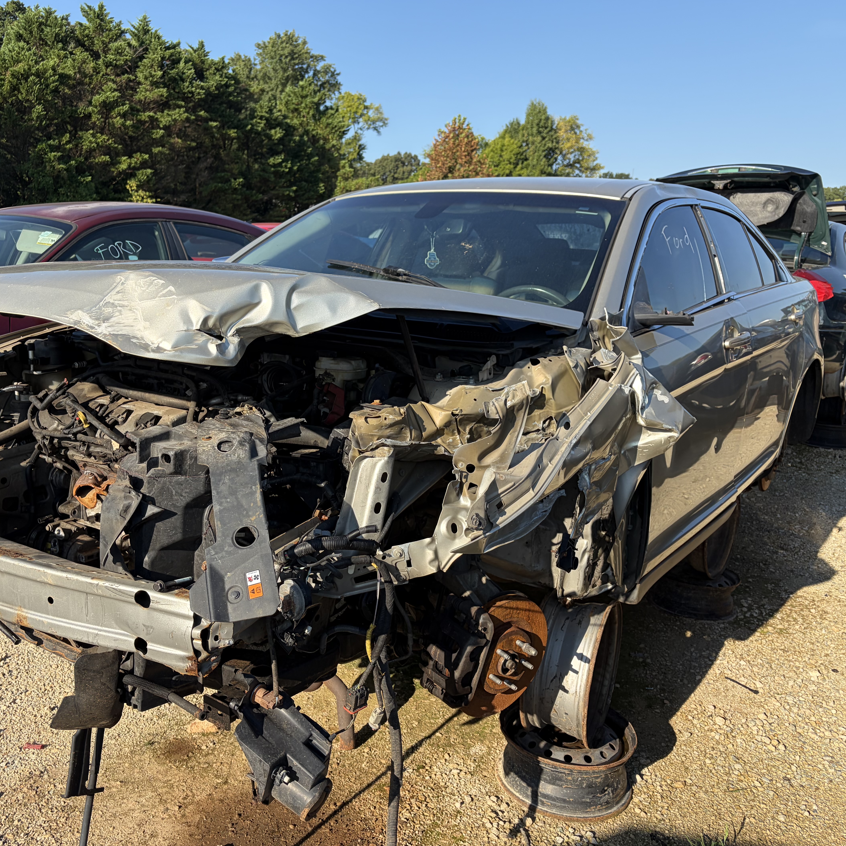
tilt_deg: -8.9
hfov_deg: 52.4
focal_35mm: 31
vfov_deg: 52.5
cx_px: 367
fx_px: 857
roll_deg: +0.1
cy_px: 421
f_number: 1.6
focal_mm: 5.96
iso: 50
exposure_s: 1/1848
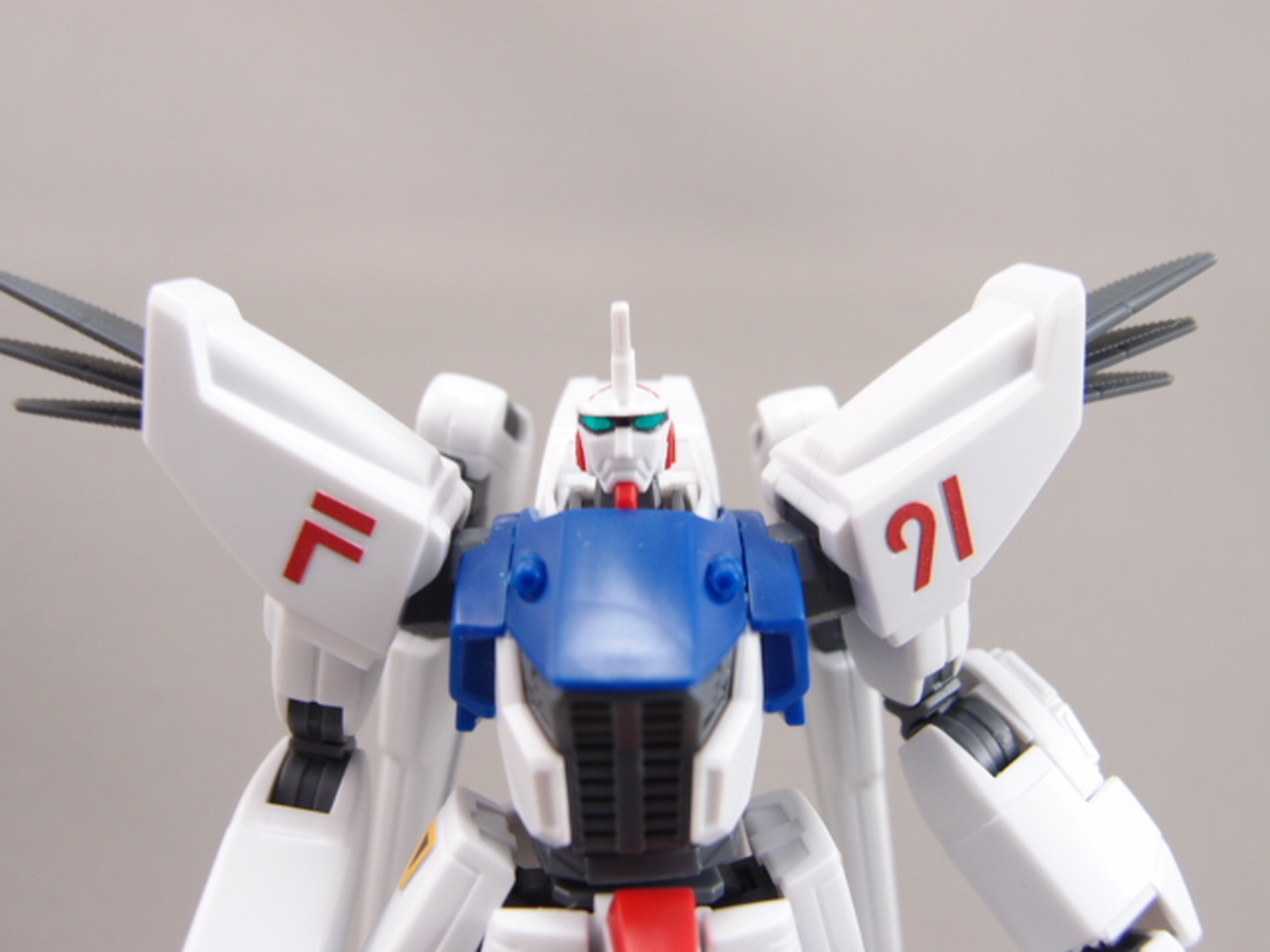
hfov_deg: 63.4
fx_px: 1027
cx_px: 635
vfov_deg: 49.7
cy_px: 476
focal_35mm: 28
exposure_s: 1/13
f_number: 2.8
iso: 100
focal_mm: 6
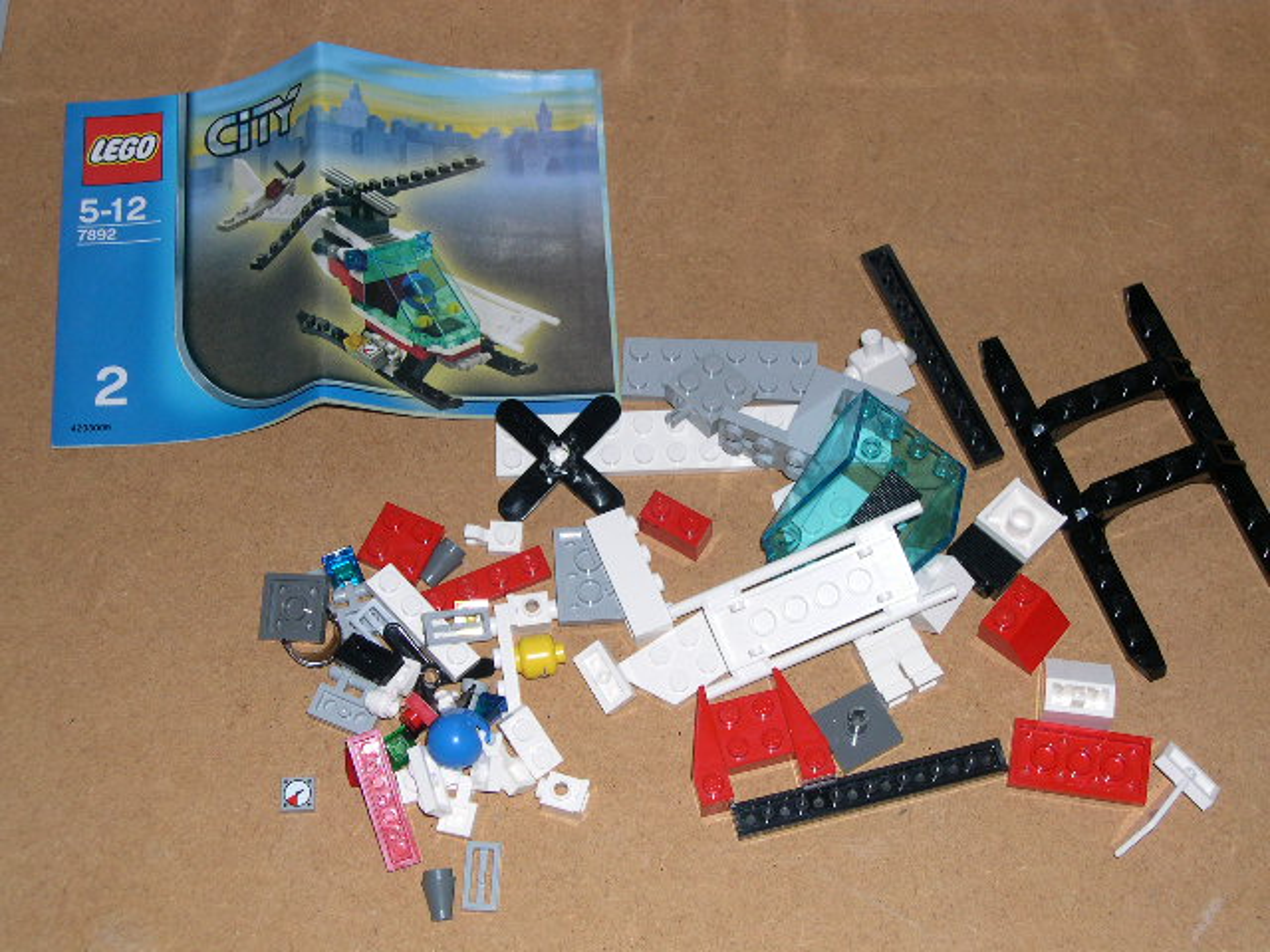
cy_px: 476
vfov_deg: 23.7
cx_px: 635
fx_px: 2275
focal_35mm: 62
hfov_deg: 31.2
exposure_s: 1/60
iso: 100
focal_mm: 13.2
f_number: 3.5
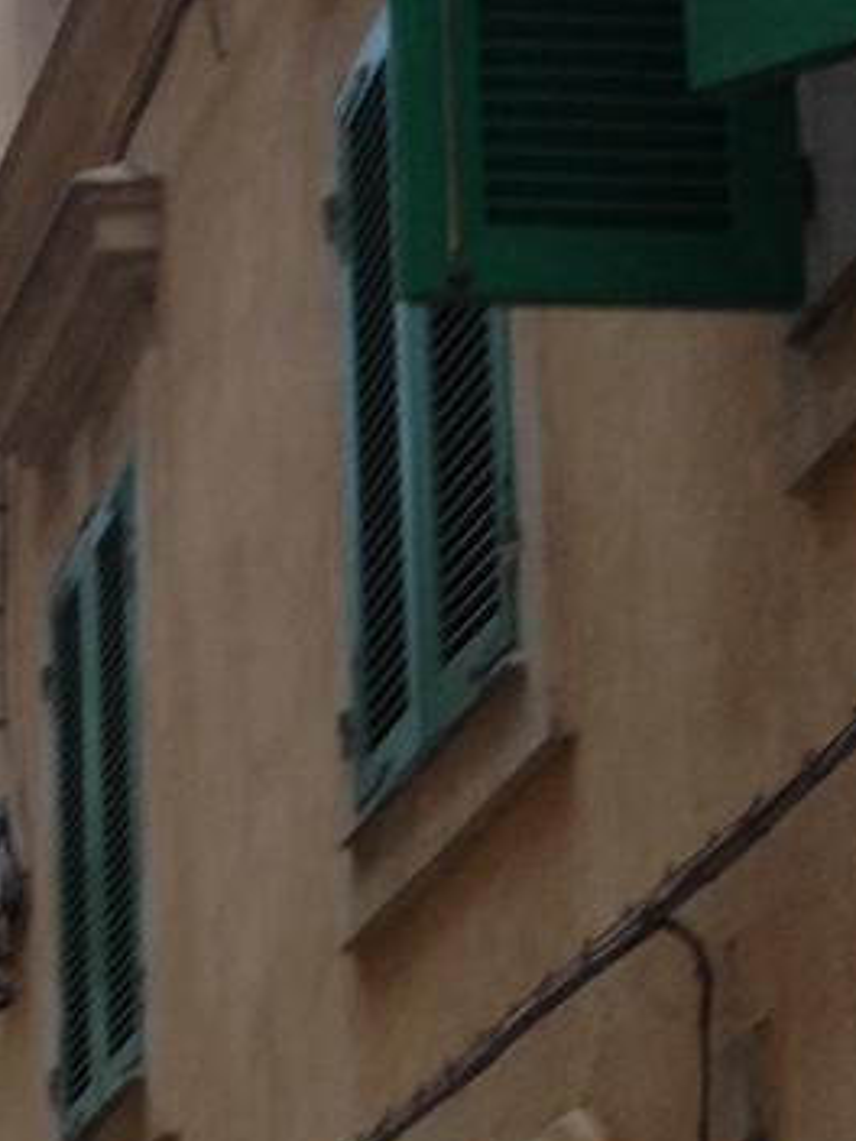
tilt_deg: +9.2
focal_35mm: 159
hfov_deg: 8.9
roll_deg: +0.3
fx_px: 5242
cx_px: -730
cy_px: 1241
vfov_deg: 12.2
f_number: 2.4
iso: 50
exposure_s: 1/24
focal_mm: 4.28
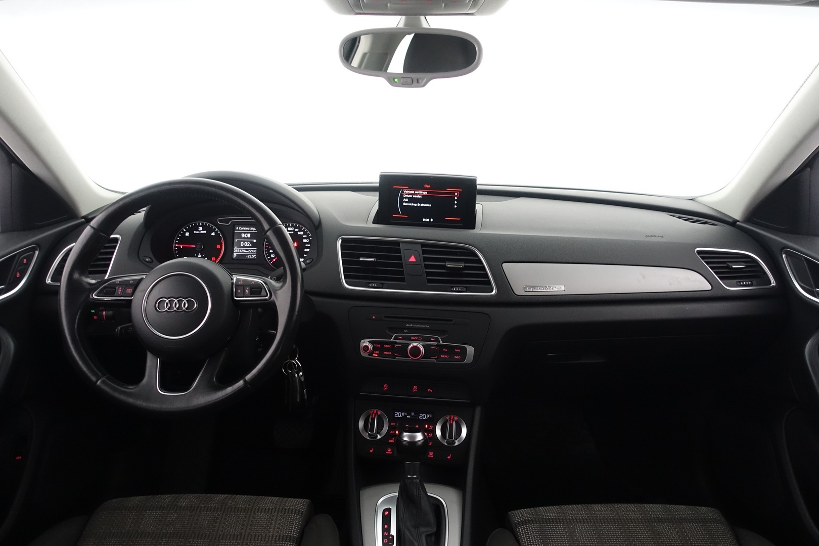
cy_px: 273
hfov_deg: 73.7
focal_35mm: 24
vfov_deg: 53.1
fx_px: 546
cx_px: 410
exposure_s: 1/30
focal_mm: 8.8
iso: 1000
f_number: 2.5
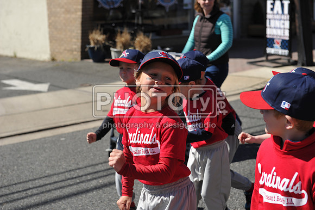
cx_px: 158
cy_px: 105
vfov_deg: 19.4
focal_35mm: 70
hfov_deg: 28.9
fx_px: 612
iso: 200
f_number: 5
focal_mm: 70
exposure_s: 1/1000
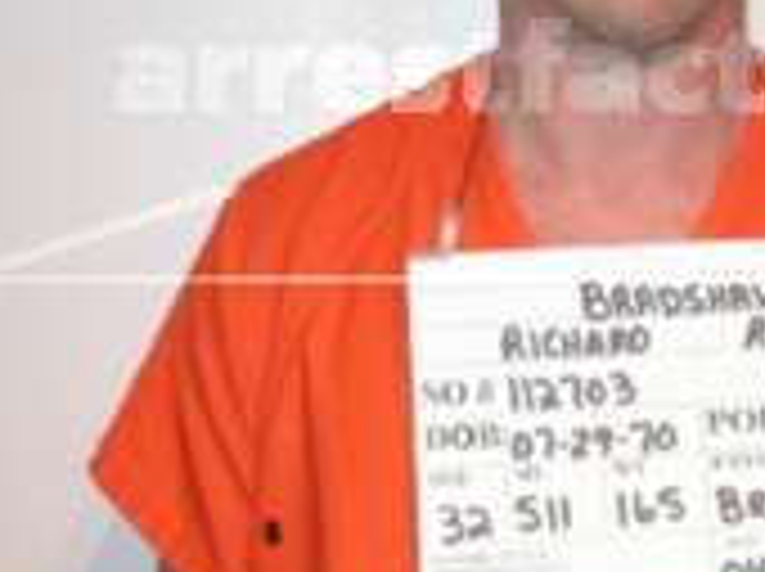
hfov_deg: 16.6
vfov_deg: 12.4
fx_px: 2604
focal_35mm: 118
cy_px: 61
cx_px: 628
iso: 100
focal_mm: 12
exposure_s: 1/60.3
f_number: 3
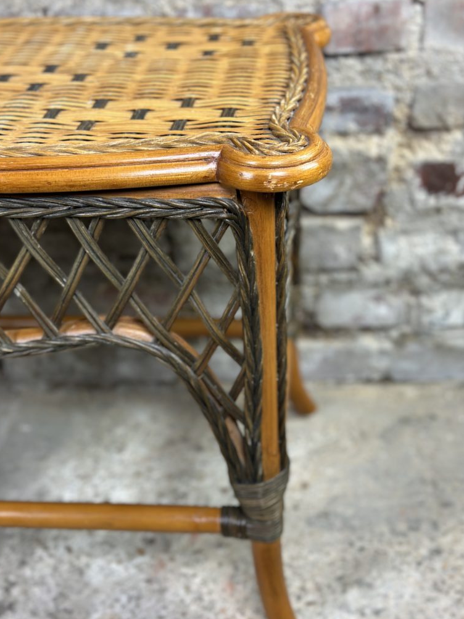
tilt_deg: -30.3
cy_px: 310
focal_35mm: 49
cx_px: 230
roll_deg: +3.4
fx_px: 876
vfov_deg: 38.9
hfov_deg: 29.7
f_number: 1.78
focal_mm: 6.86
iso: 100
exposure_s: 1/50
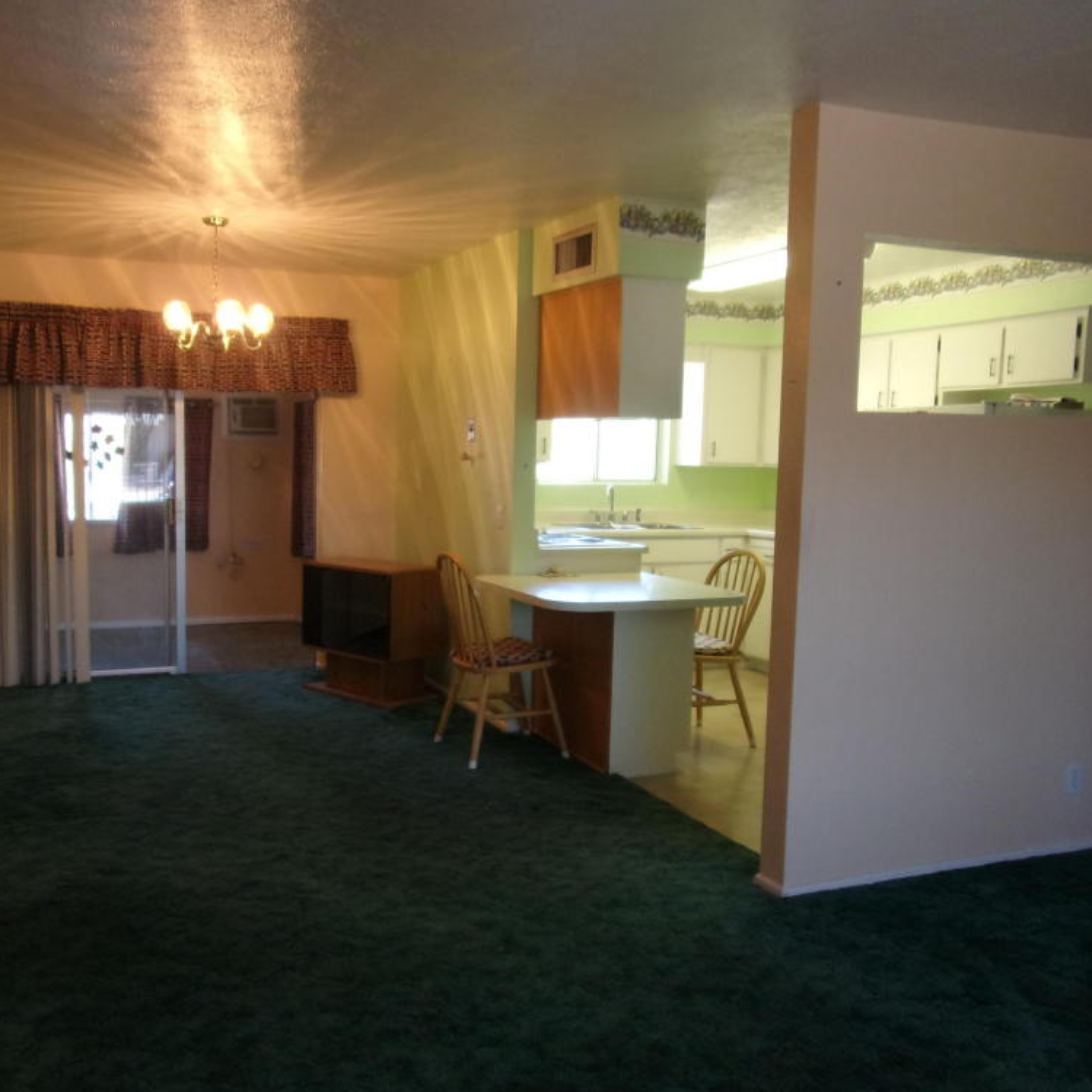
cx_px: 448
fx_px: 1035
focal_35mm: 29
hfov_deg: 55.3
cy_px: 544
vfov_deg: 55.6
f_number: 3.3
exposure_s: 1/34
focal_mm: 4.3
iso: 200
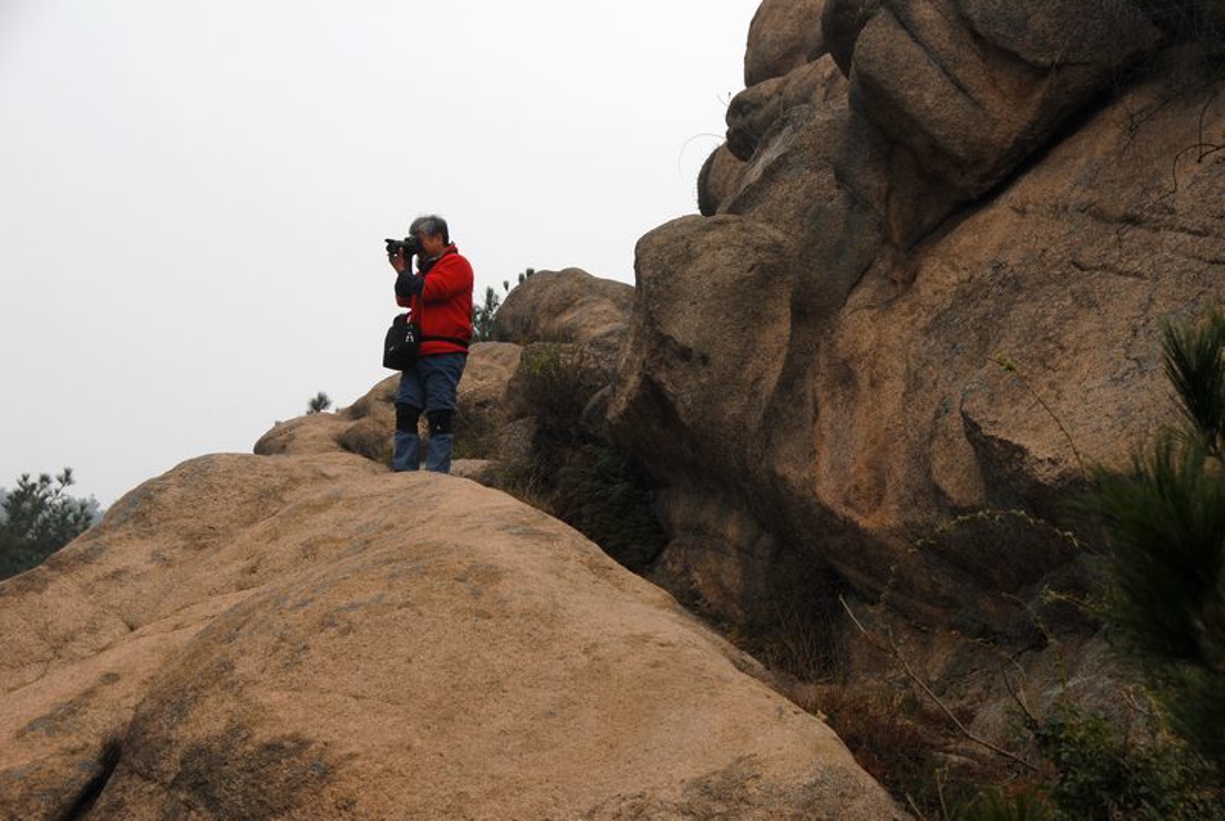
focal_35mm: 93
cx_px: 612
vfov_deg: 14.8
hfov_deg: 21.9
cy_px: 410
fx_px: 3169
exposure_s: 1/250
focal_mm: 62
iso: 100
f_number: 8
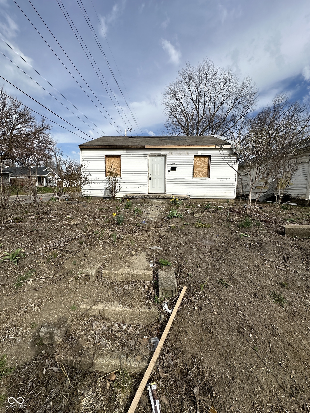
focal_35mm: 14
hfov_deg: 85.7
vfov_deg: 102.1
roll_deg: -1.0
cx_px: 155
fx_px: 167
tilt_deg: -6.4
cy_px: 206
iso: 50
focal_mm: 2.22
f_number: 2.2
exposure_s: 1/3205
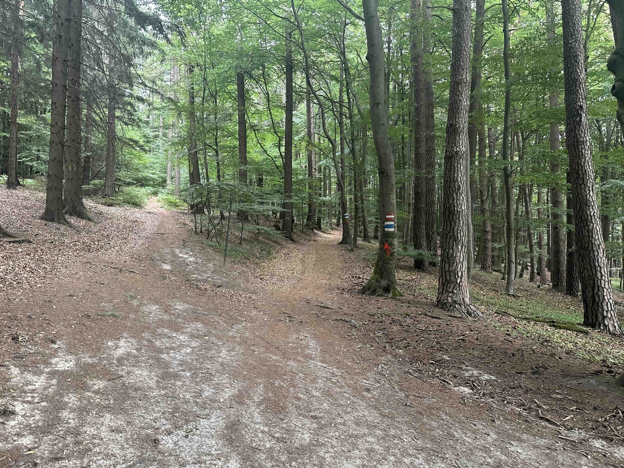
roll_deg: +1.3
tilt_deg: +0.9
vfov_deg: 56.8
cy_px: 234
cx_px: 312
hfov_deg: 71.6
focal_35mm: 24
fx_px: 433
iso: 400
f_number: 1.78
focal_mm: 6.86
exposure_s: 1/60
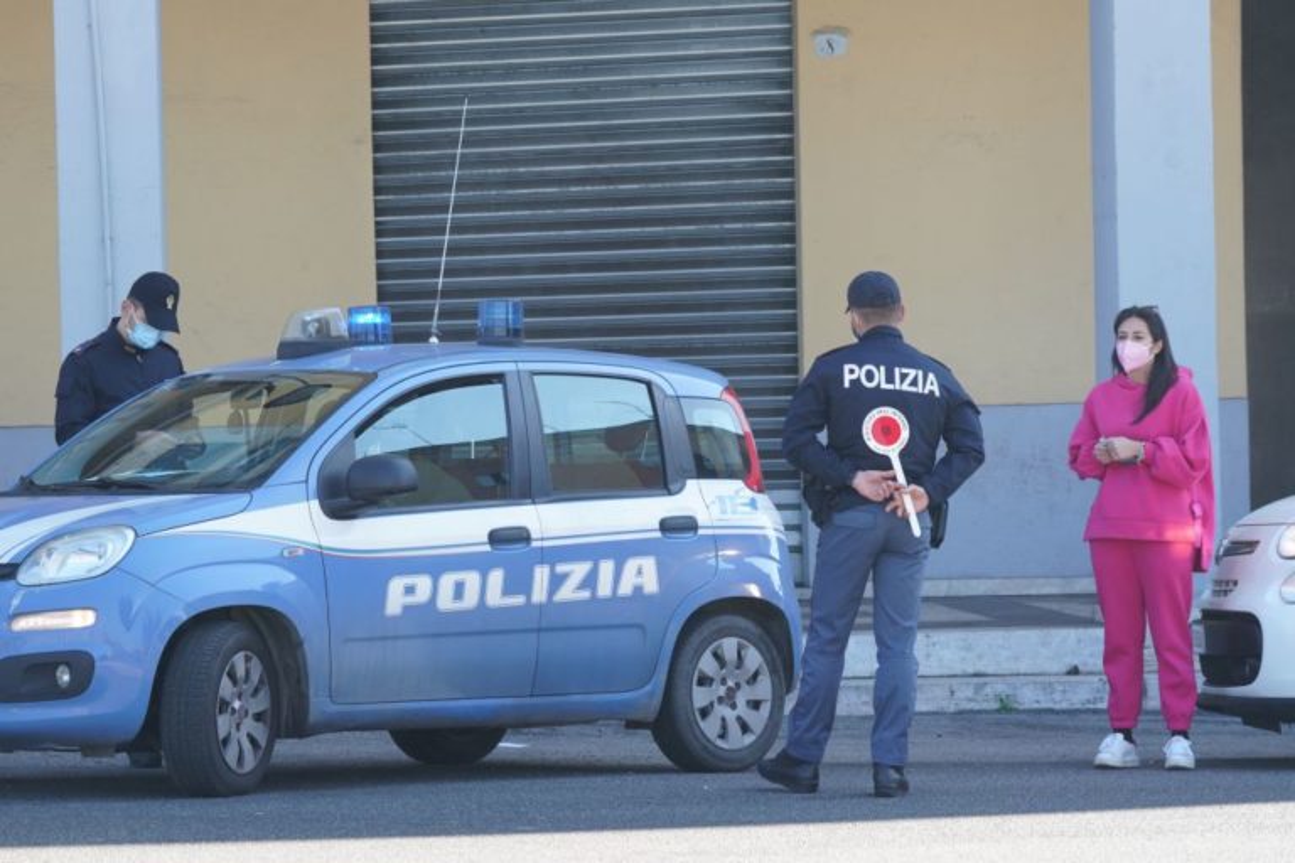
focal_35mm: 111
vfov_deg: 12.3
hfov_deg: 18.4
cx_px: 648
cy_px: 432
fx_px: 3993
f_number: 9
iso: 1000
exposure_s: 1/320
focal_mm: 111
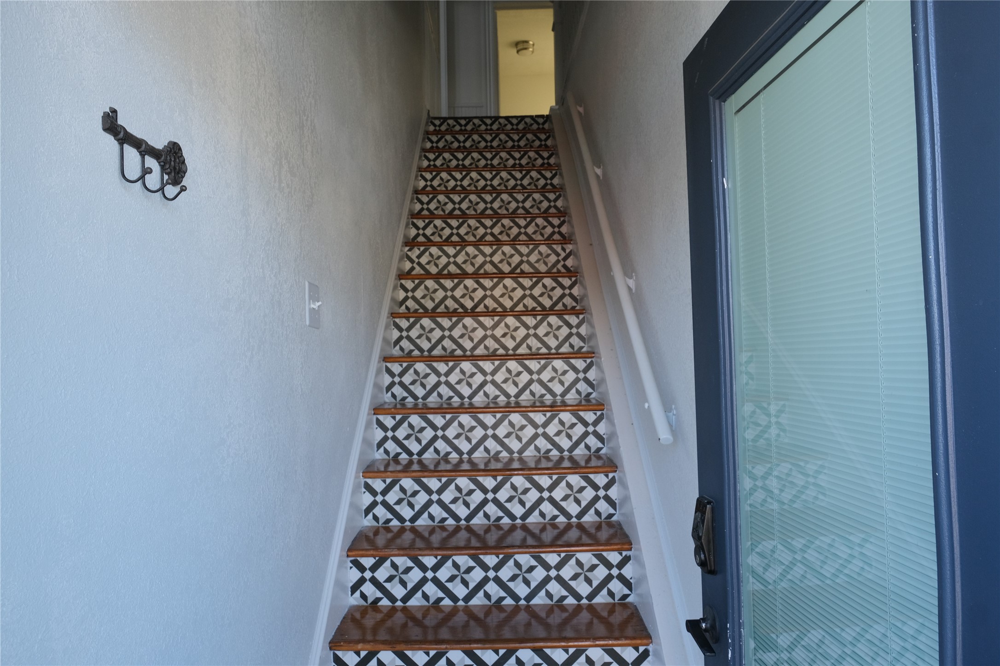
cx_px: 500
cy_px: 333
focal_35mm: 24
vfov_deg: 53.1
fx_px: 667
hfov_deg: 73.7
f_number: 8
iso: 640
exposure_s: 1/42
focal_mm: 16
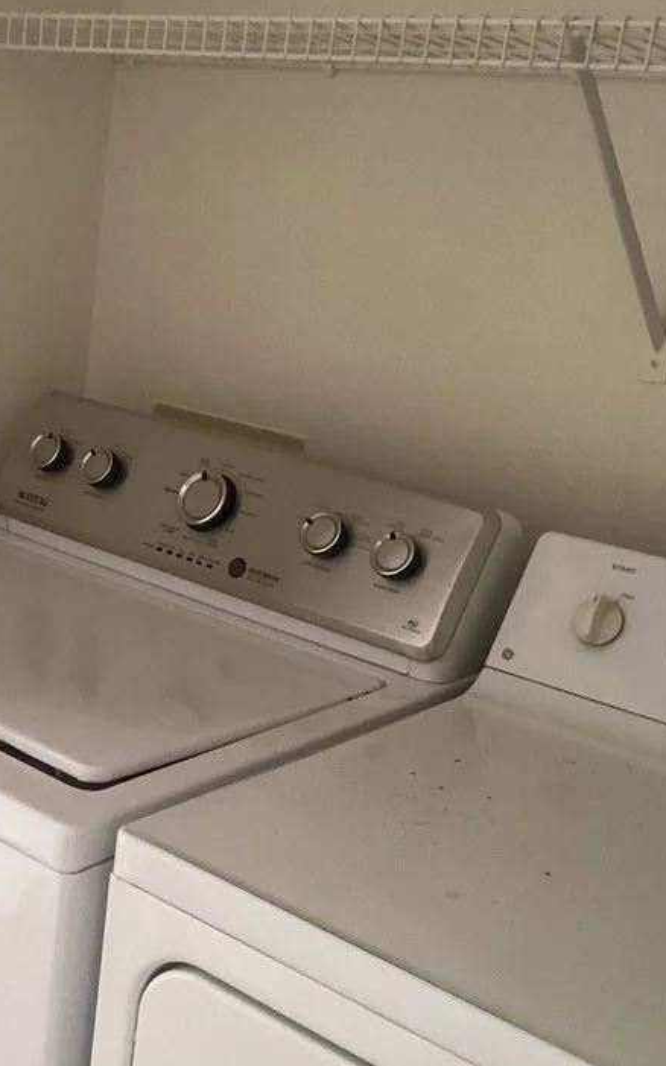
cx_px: 187
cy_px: 616
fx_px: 1394
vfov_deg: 41.7
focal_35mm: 48
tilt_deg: -16.4
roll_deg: -8.0
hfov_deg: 26.6
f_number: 2.4
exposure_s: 1/30
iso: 400
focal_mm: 3.3
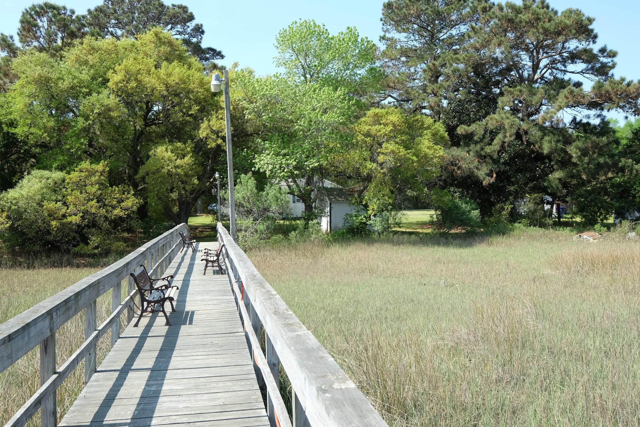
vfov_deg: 36.9
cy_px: 214
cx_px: 320
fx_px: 640
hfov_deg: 53.1
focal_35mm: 36
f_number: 5.6
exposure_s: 1/280
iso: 200
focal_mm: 24
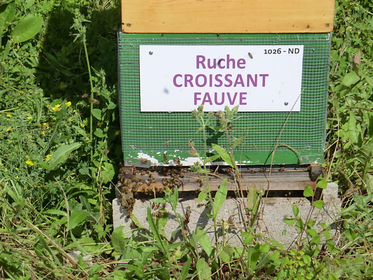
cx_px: 186
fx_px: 1131
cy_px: 140
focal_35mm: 105
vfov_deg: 14.1
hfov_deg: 18.7
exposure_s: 1/800
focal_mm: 18.8
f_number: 5
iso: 64
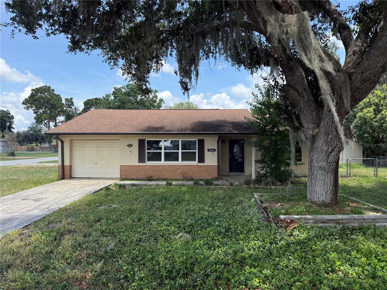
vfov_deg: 56.8
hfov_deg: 71.6
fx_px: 268
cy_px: 145
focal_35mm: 24
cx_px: 194
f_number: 1.78
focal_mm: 6.76
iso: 100
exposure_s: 1/2525
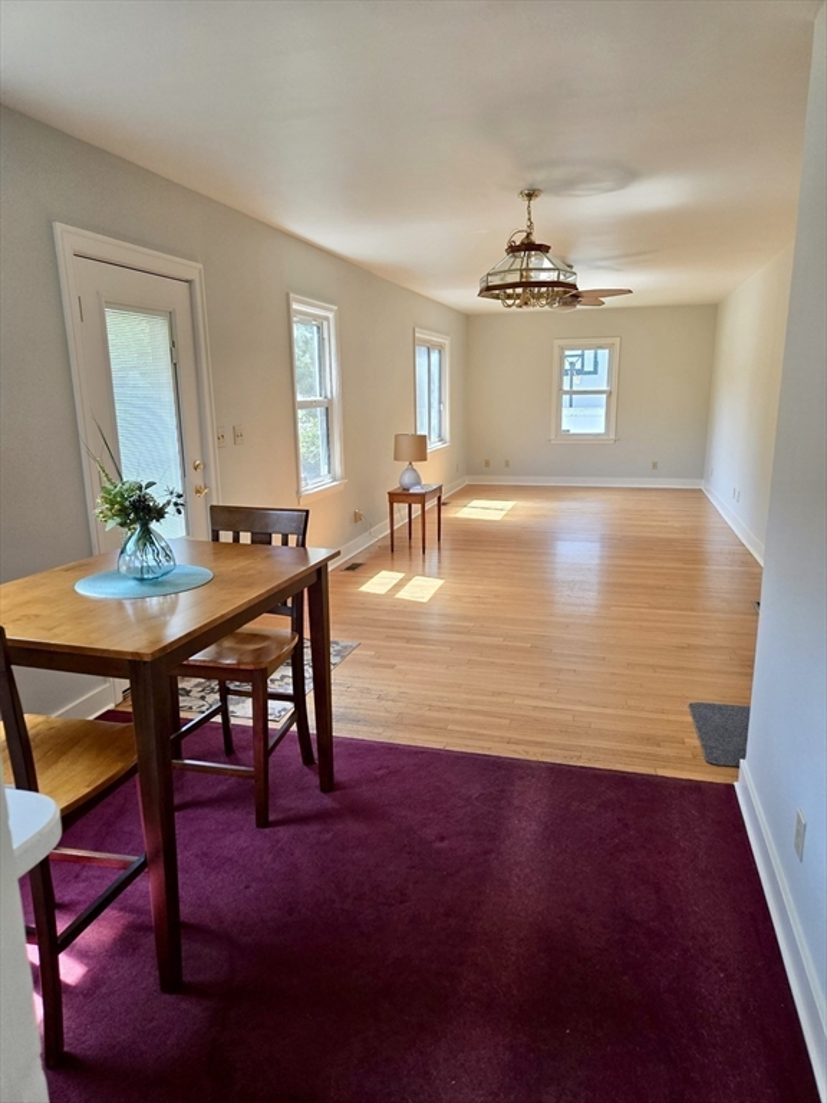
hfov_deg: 58.9
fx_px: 733
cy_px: 552
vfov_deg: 73.9
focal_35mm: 23
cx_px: 414
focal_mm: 5.4
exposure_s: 1/180
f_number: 1.8
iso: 125
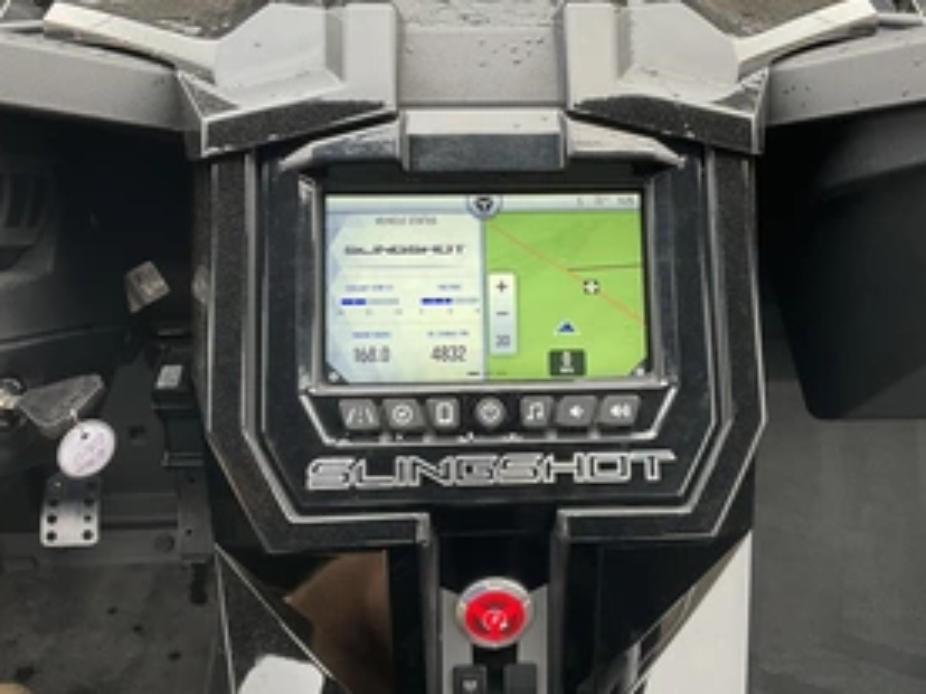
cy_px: 345
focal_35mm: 42
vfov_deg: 34.3
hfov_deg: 44.8
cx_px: 500
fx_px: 1124
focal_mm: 3
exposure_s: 1/122
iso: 50
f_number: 1.8
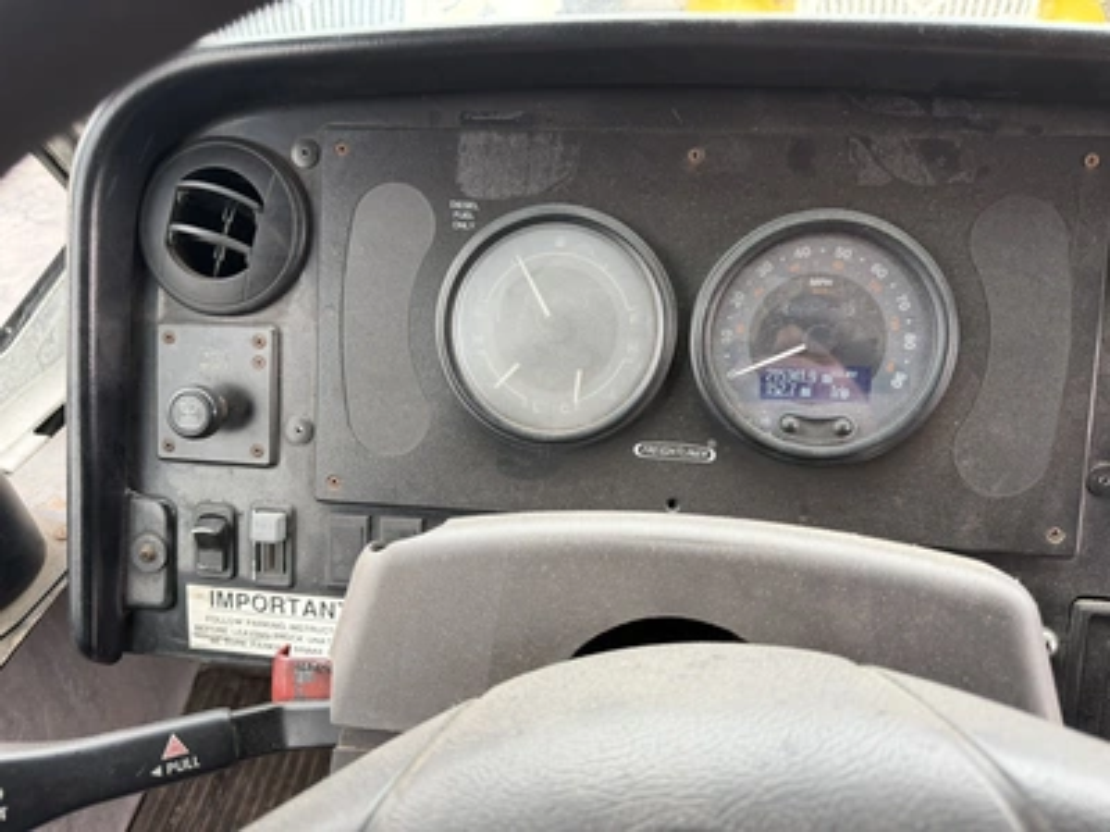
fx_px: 770
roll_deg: +0.4
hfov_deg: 71.6
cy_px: 416
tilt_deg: -34.2
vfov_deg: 56.8
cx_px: 555
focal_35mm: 24
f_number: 1.78
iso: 200
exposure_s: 1/83
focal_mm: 6.76
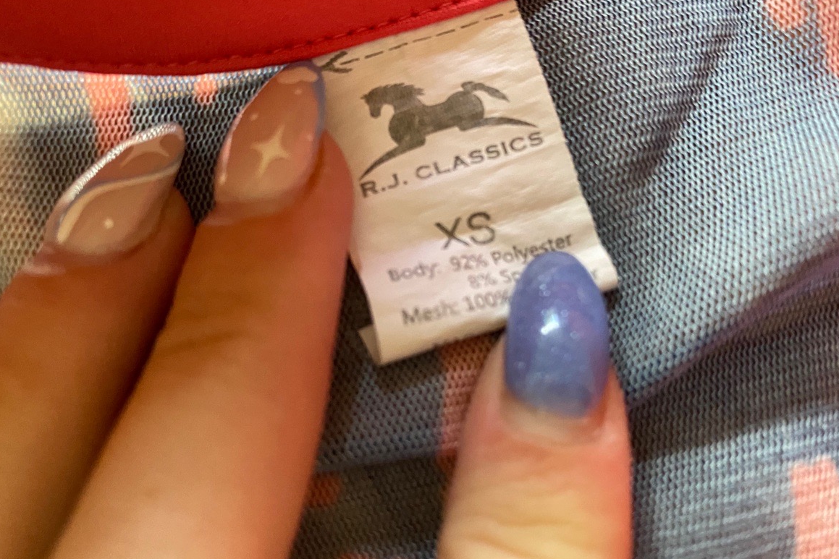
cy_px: 286
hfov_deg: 65.5
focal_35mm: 28
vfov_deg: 46.4
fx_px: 653
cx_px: 420
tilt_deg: -79.1
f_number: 1.8
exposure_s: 1/43
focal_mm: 4.25
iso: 500
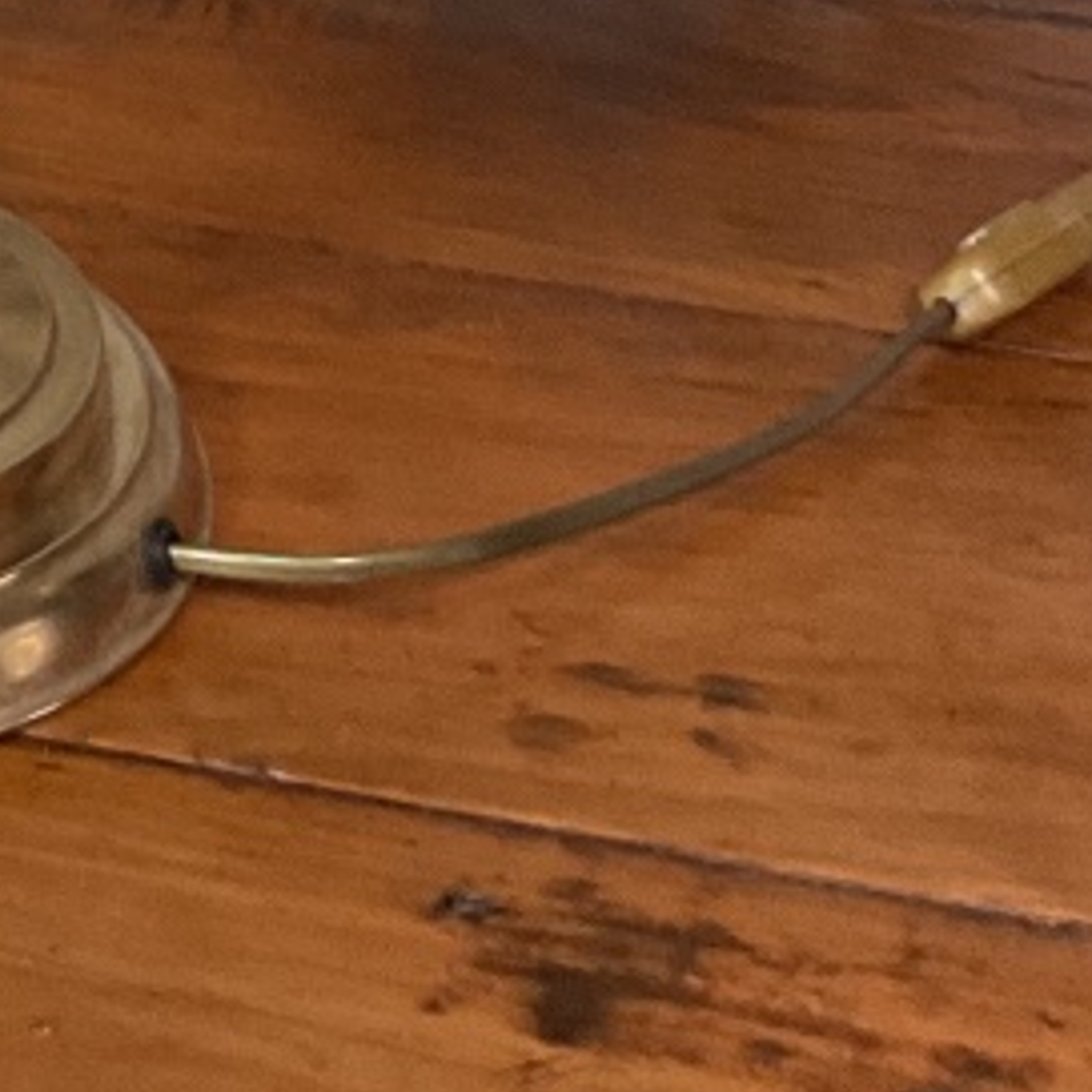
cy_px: -1245
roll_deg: +1.8
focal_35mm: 113
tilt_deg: -10.4
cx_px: -221
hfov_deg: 14.9
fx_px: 4033
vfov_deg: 12.9
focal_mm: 3
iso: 100
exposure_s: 1/60
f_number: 1.8
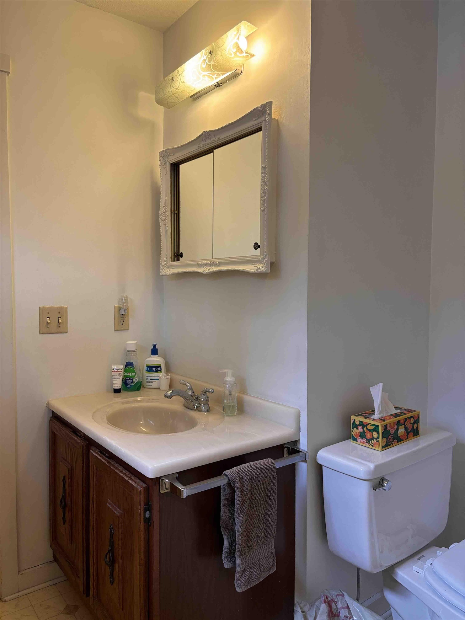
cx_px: 232
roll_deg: -0.5
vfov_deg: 67.3
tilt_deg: -2.9
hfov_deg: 53.1
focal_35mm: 26
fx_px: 466
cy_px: 310
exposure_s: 1/120
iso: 125
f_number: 1.6
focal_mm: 5.96
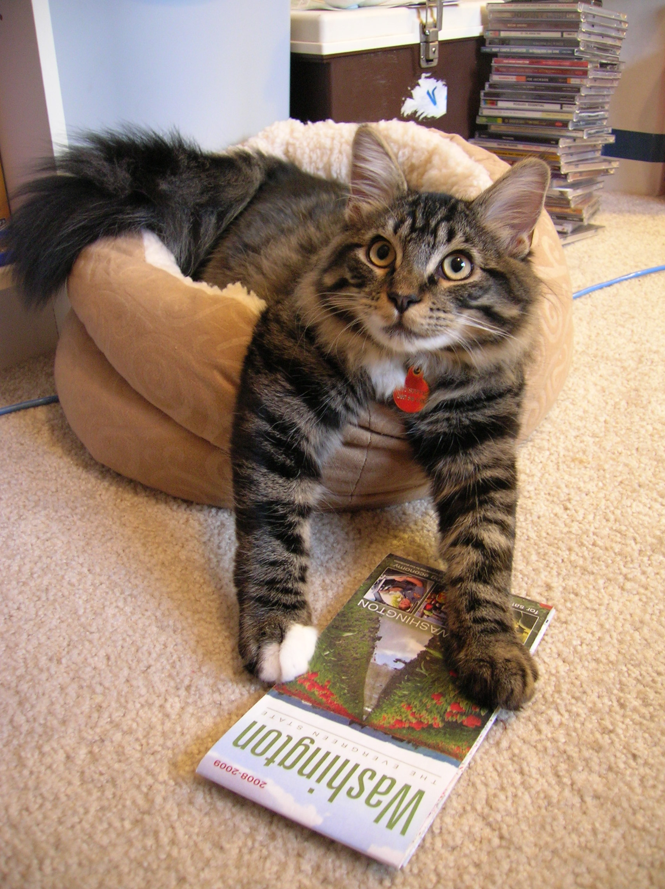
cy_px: 444
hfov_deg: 41.7
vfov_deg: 54.0
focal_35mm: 34
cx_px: 332
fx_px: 872
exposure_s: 1/3.9
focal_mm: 5.7
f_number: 2.9
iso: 120
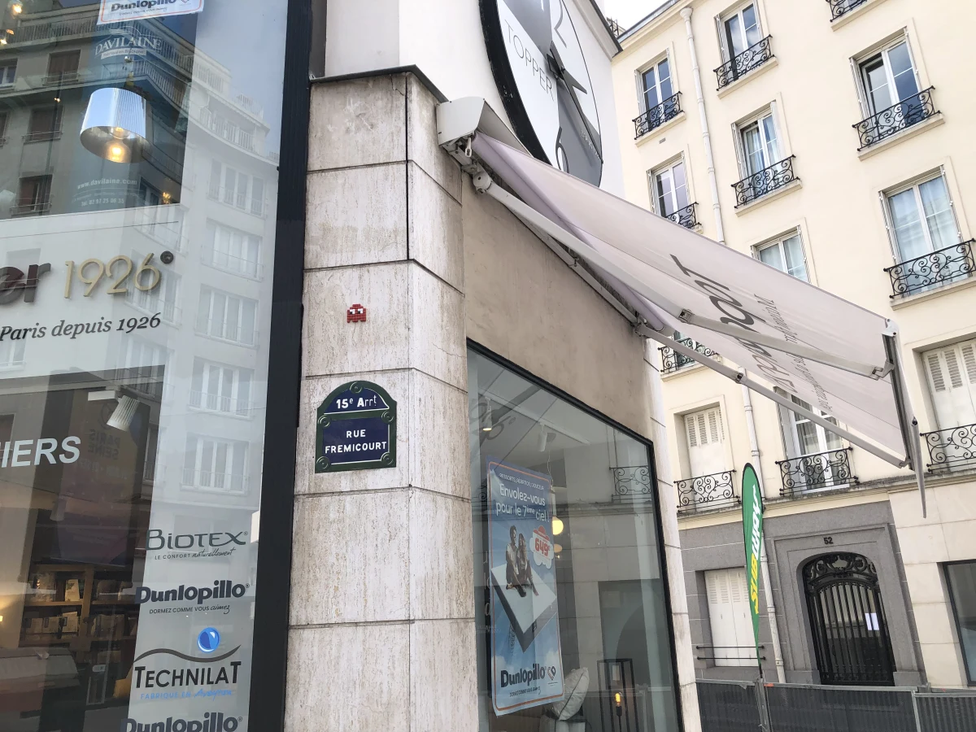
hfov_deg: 63.4
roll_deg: +2.5
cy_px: 366
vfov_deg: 49.7
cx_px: 488
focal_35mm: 28
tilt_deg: +20.6
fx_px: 789
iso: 20
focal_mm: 4
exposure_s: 1/716
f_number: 1.8
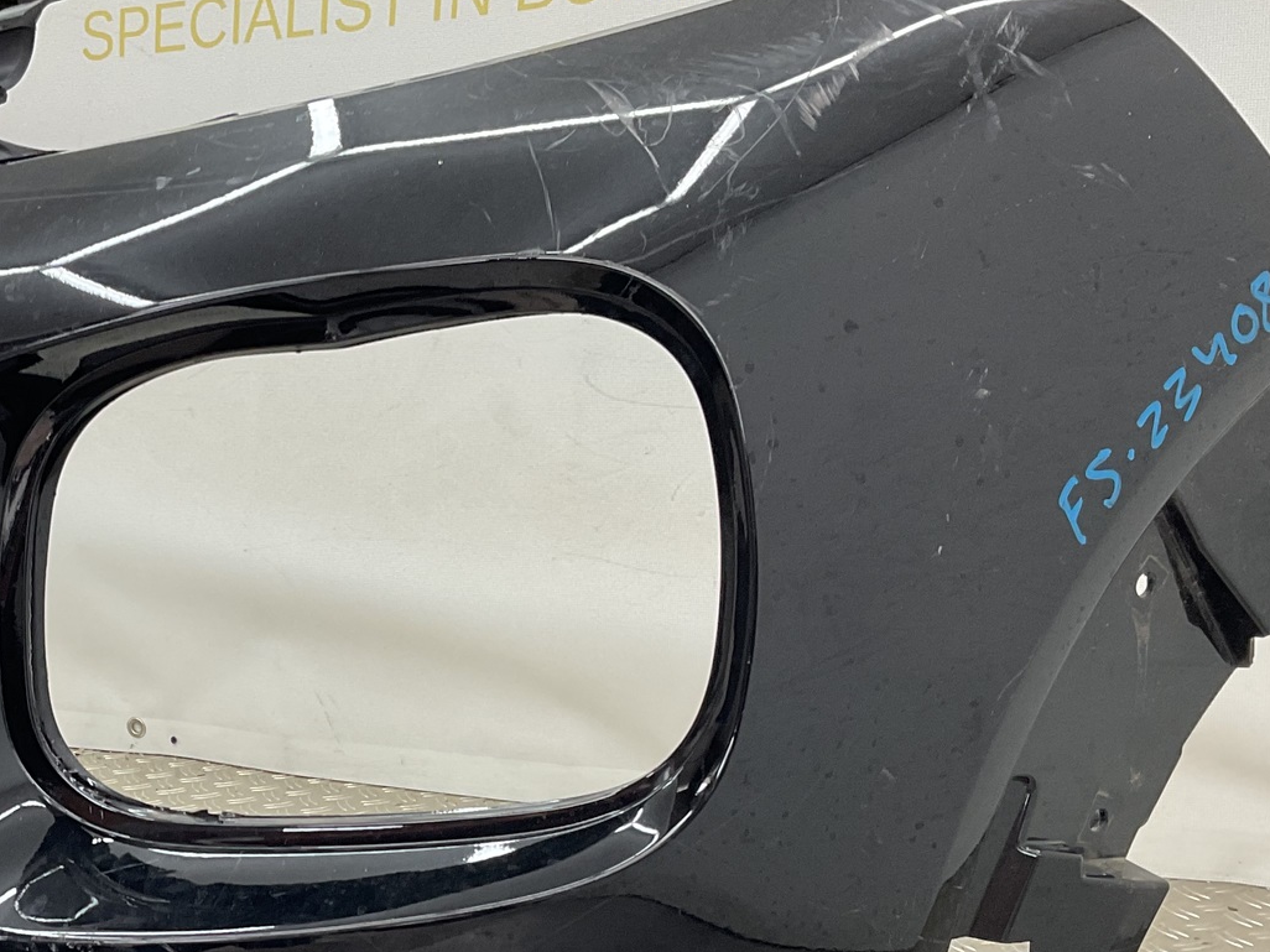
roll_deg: +3.5
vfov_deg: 25.1
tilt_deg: -16.7
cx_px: 215
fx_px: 2091
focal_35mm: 57
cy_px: 802
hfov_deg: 32.6
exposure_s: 1/100
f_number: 1.8
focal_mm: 3
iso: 50
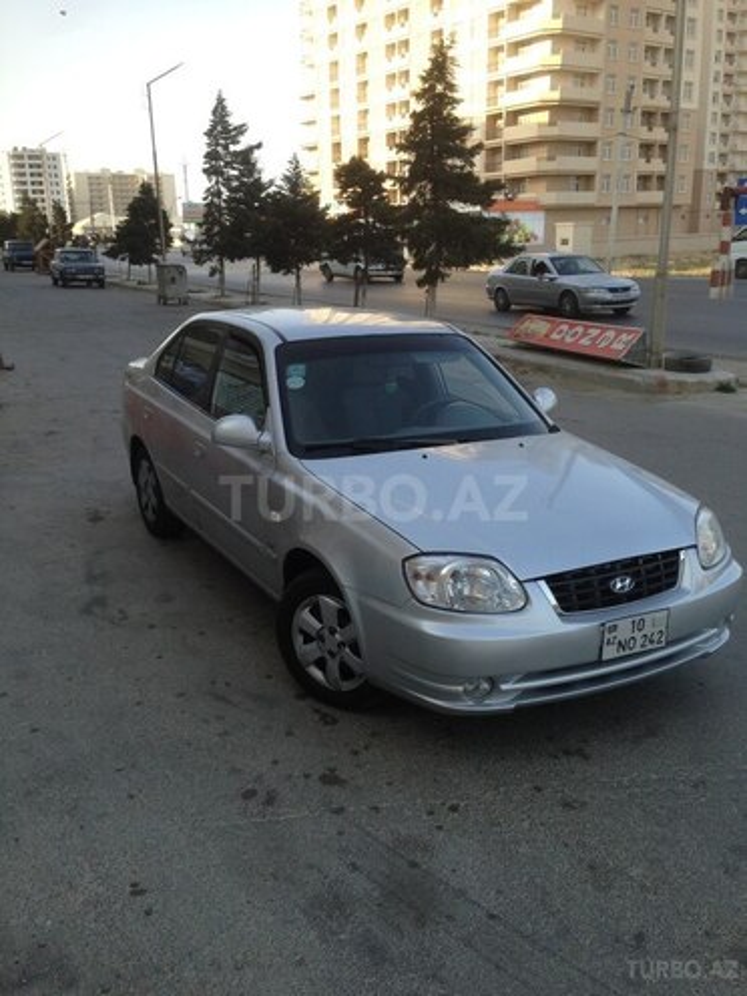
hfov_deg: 42.9
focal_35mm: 33
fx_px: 950
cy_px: 498
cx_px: 374
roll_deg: +2.0
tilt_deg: -17.1
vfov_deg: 55.4
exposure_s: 1/393
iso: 50
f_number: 2.4
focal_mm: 4.12
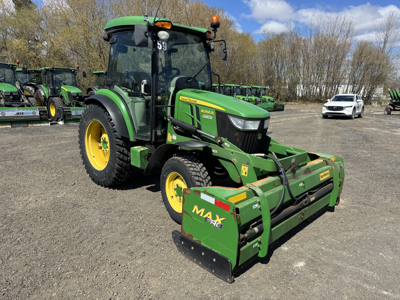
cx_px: 200
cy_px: 150
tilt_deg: -9.5
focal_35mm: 24
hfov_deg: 71.6
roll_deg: +0.1
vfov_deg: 56.8
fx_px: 277
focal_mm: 6.76
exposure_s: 1/3802
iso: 80
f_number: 1.78
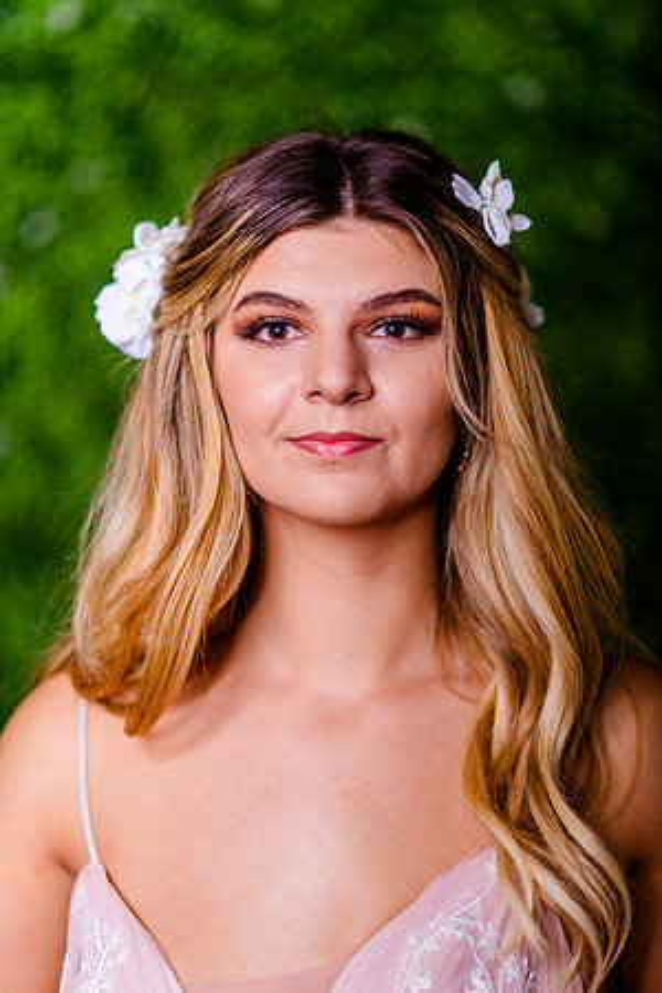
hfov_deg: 13.0
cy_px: 496
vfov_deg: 19.5
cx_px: 331
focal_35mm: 105
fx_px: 2896
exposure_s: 1/250
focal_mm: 105
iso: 125
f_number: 2
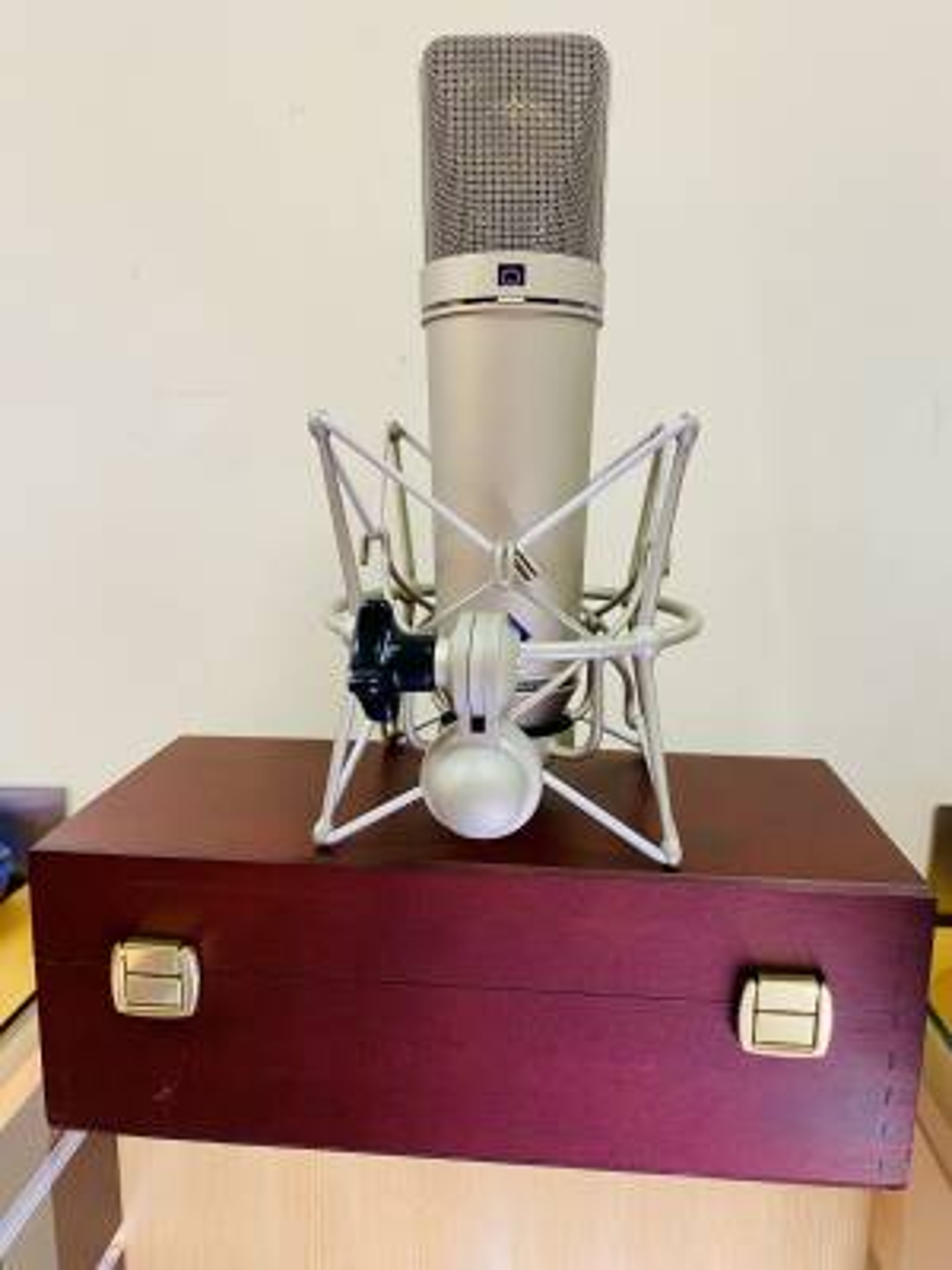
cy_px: 635
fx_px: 953
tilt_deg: -9.7
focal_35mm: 26
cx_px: 476
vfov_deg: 67.3
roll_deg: -0.9
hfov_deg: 53.1
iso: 200
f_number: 1.8
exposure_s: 1/60
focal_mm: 4.25
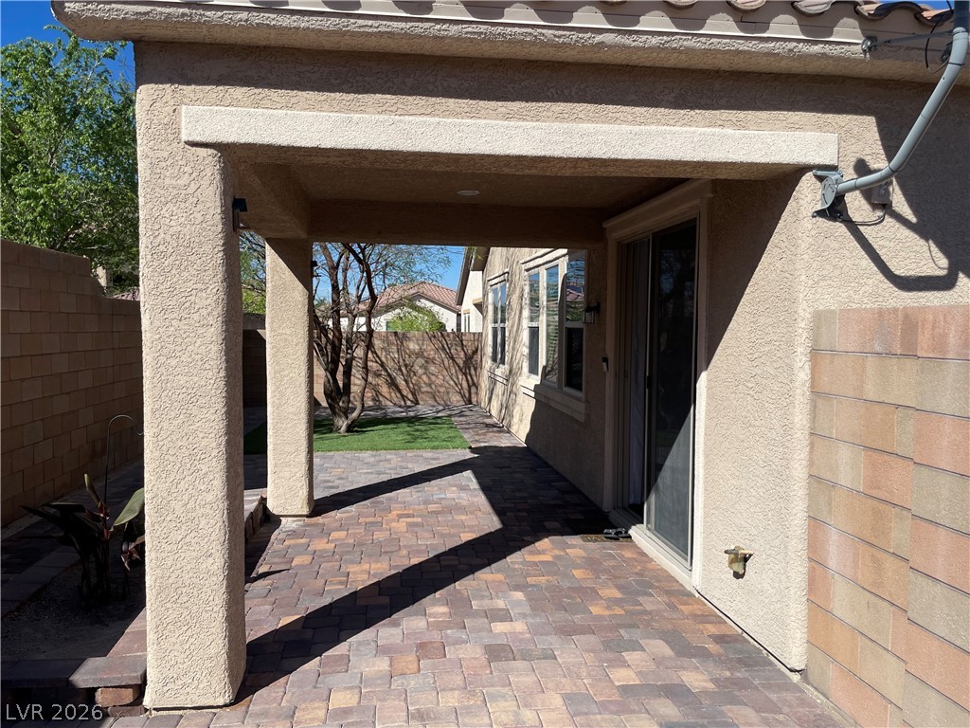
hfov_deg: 67.3
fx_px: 729
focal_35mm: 26
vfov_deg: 53.1
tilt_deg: -4.1
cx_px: 485
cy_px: 364
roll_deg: -0.9
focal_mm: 4.2
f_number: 1.6
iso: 32
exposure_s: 1/4831
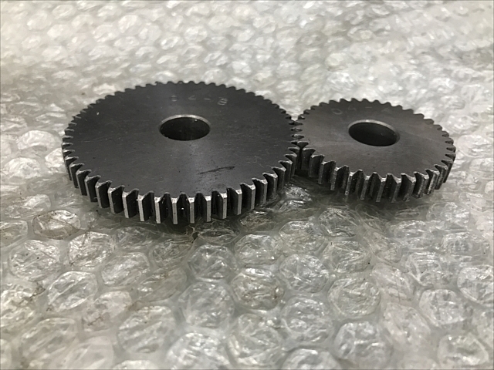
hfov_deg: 63.4
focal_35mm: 28
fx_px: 400
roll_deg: -2.2
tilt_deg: -37.7
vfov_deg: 49.7
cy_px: 185
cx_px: 247
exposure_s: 1/15
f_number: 1.8
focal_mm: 3.99
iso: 40
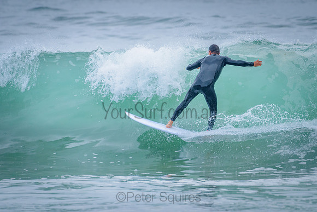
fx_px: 5398
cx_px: 185
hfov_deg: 3.4
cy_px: 82
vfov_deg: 2.2
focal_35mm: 613
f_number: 5.6
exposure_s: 1/2000
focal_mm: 500
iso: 1100
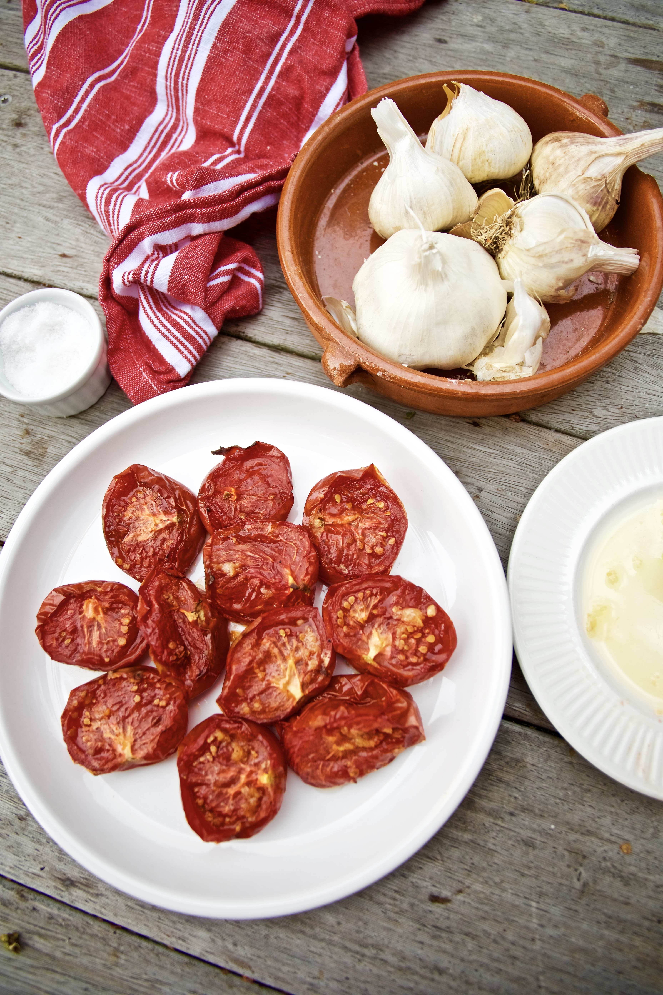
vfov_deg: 73.7
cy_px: 498
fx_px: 663
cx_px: 332
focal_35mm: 24
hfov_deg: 53.1
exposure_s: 1/500
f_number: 2.8
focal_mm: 16
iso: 160
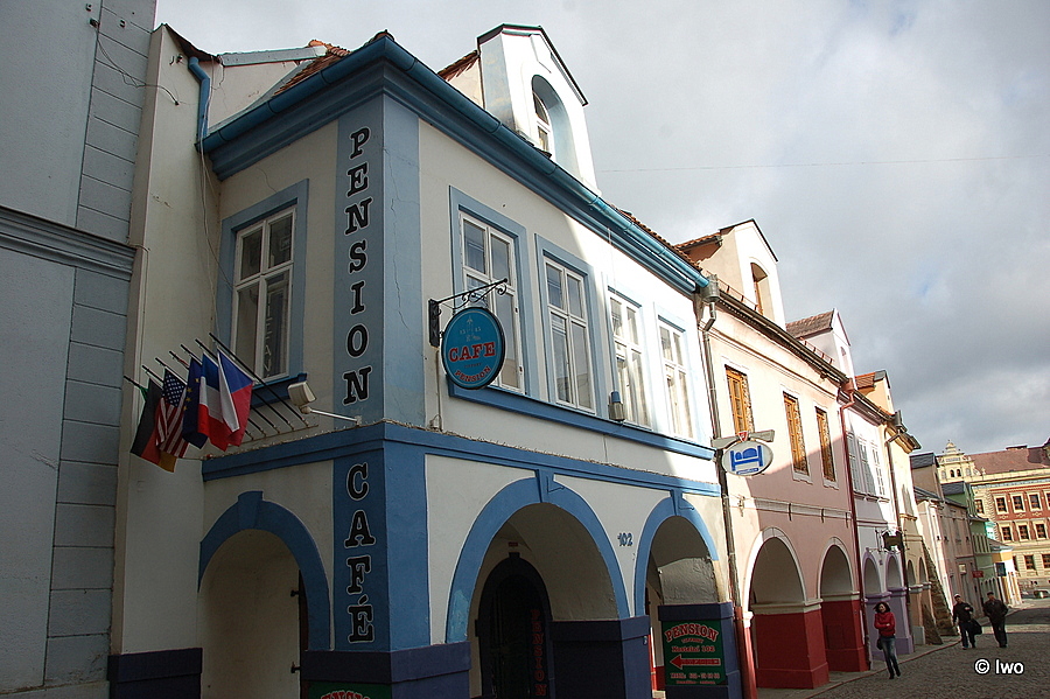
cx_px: 525
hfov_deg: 67.4
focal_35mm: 27
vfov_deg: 47.9
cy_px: 350
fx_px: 787
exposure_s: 1/320
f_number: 9
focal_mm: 18
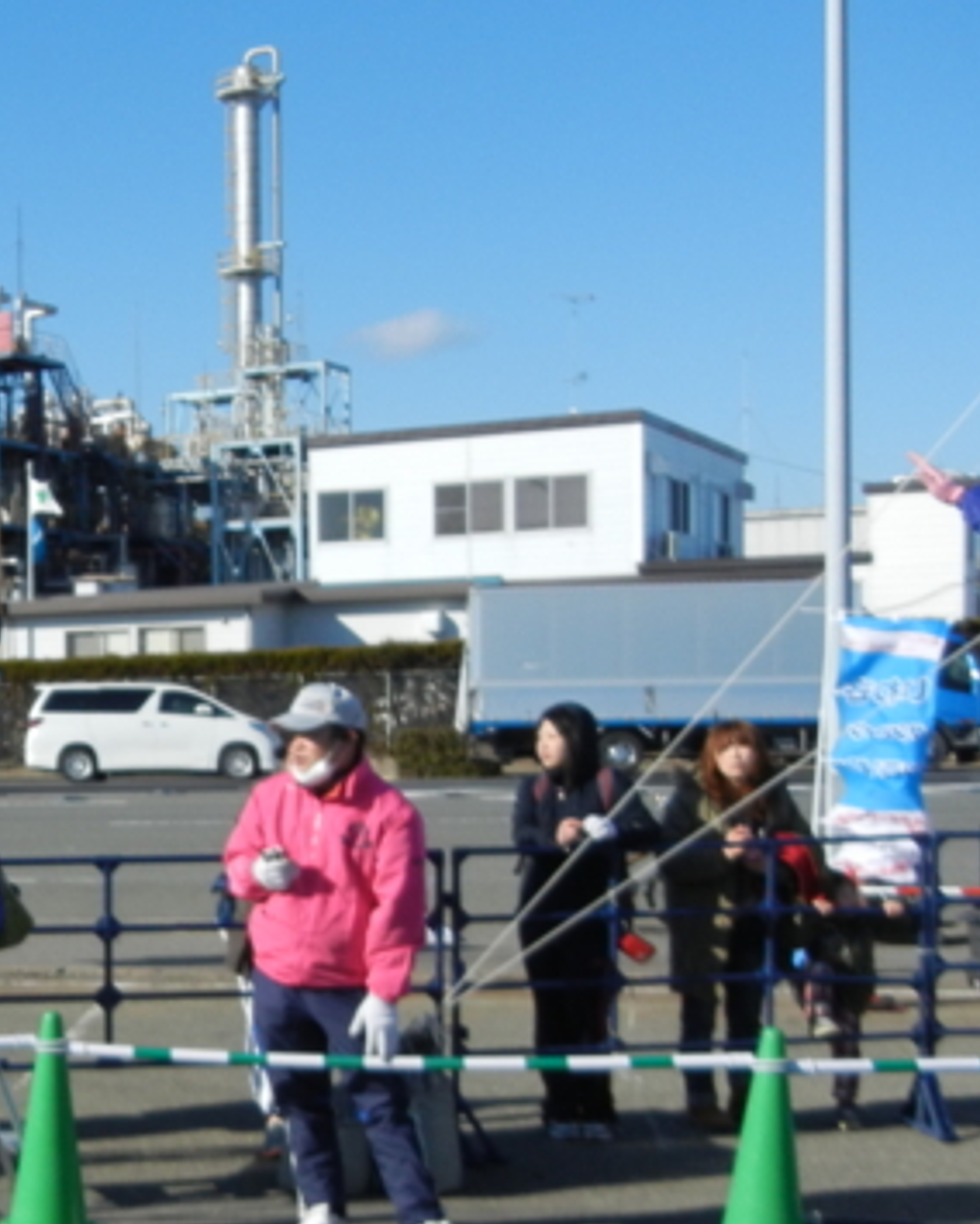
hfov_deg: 21.3
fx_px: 2393
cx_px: -238
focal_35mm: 66
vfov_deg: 28.5
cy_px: 841
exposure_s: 1/503
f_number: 7
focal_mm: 5.4
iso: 160
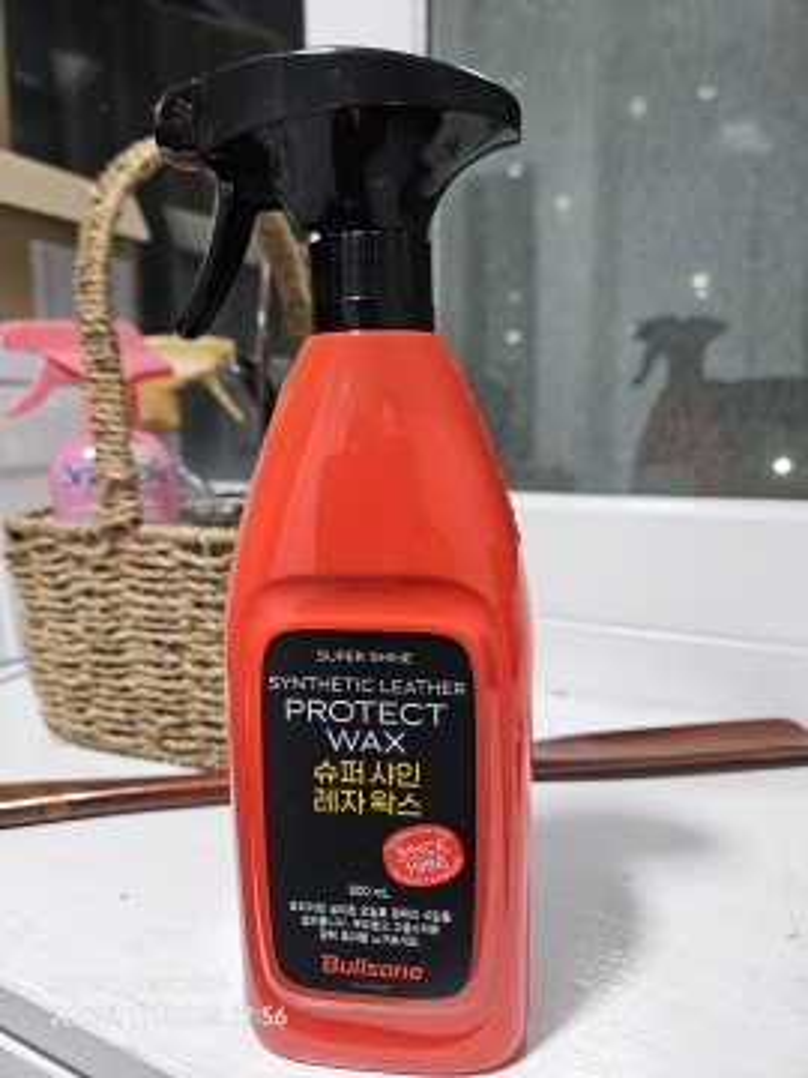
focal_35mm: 23
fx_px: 716
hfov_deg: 58.9
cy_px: 539
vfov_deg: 73.9
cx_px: 404
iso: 400
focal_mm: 5.4
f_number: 1.8
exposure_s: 1/120
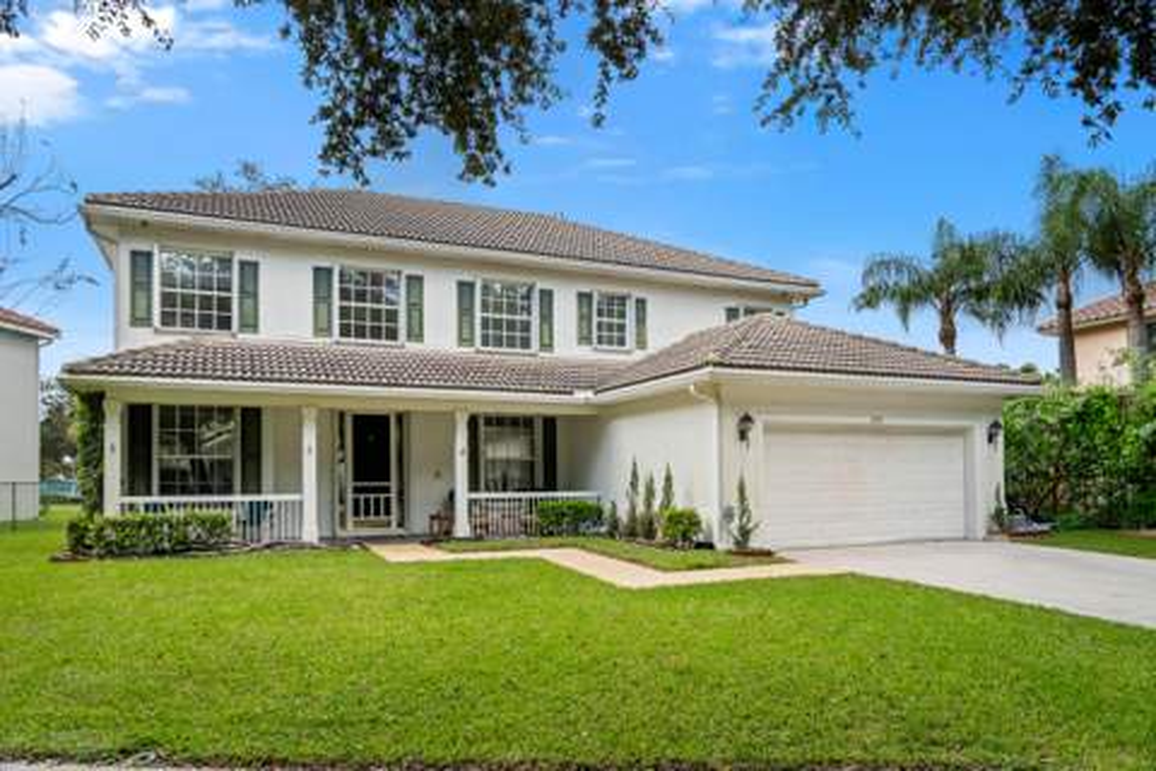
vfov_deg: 53.1
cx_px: 578
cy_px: 386
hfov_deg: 73.7
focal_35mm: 24
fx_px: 771
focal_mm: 24
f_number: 7.1
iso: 800
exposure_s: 1/100
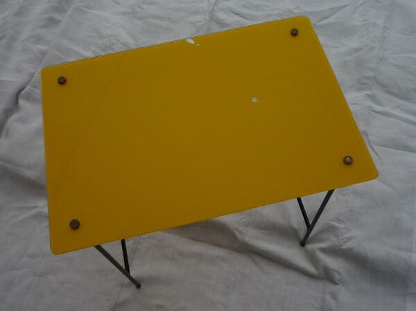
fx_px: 300
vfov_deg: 54.8
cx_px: 208
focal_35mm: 25
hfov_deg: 69.4
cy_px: 156
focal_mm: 4.4
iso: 100
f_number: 3.5
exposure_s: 1/640
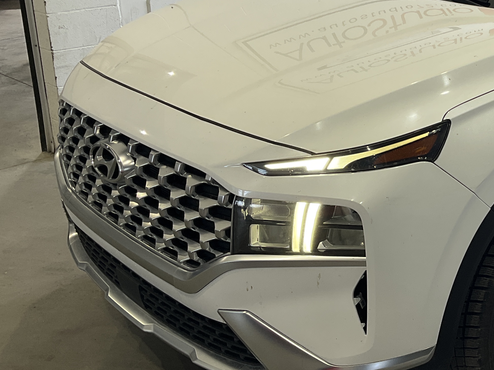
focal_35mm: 60
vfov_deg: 24.3
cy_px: 129
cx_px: 491
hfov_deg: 30.0
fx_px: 856
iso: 25
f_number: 1.8
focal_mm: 3
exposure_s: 1/120
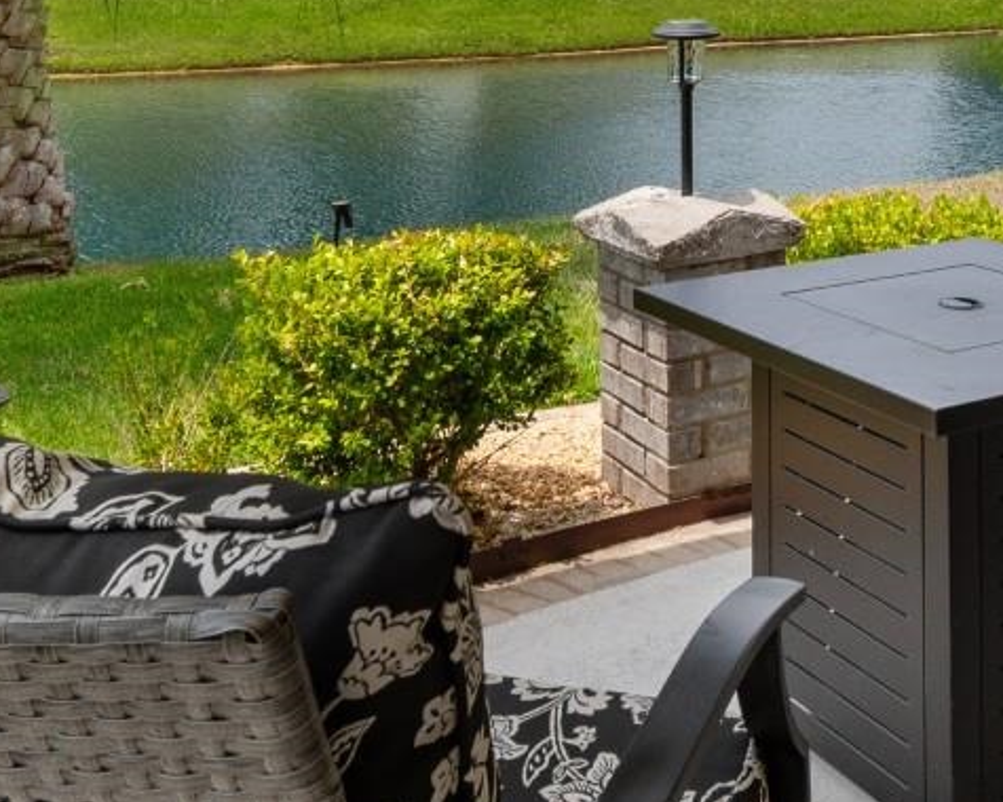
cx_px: 705
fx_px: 1425
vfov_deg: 28.4
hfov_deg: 38.1
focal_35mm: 48
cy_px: -91
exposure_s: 1/250
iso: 100
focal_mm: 10
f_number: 8
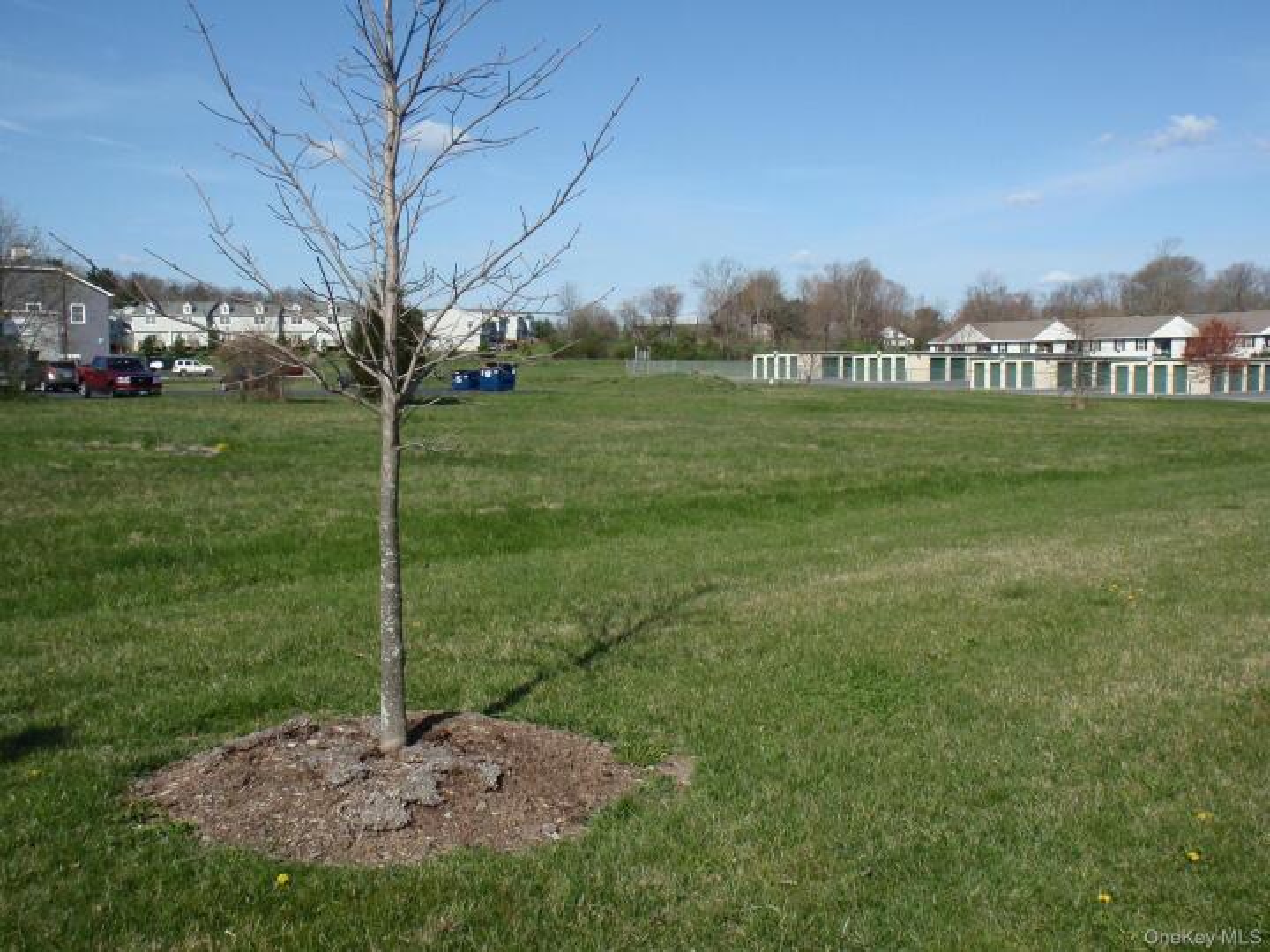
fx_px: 1247
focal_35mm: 34
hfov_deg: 54.0
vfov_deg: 41.8
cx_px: 635
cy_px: 476
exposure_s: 1/125
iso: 64
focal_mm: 6.07
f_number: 9
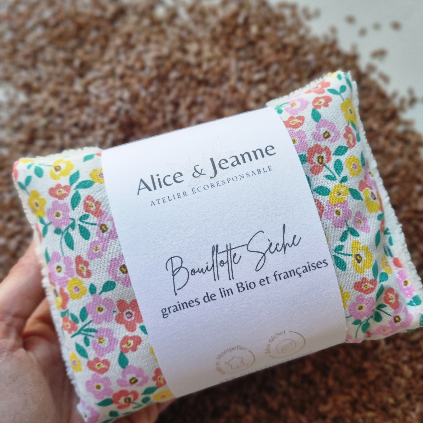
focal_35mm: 31
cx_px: 213
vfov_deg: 52.5
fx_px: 429
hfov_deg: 52.5
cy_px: 230
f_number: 1.8
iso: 125
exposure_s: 1/100
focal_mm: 5.4
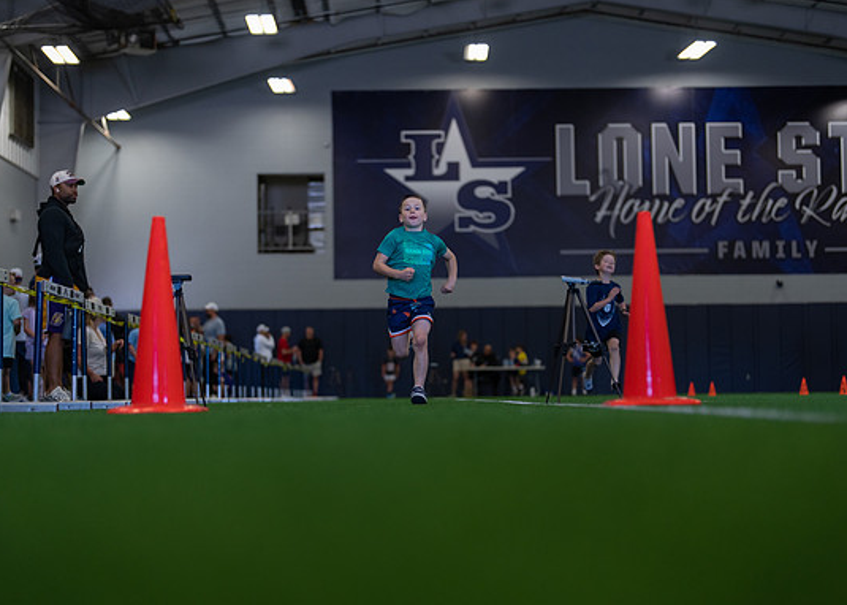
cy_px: 325
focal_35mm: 57
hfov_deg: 34.3
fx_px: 1371
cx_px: 412
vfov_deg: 24.9
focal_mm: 50
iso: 800
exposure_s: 1/1000
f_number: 1.2
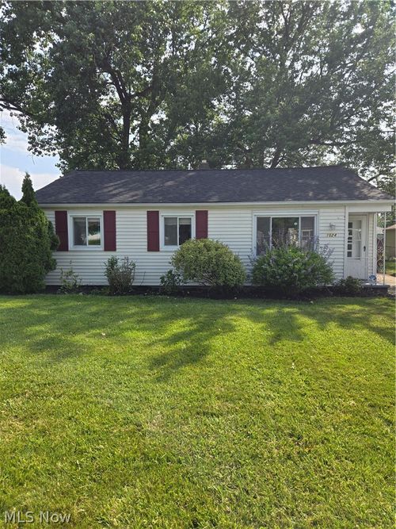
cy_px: 264
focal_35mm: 23
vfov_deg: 73.9
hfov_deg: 58.9
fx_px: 351
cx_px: 198
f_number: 1.8
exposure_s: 1/1087
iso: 25
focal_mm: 5.4
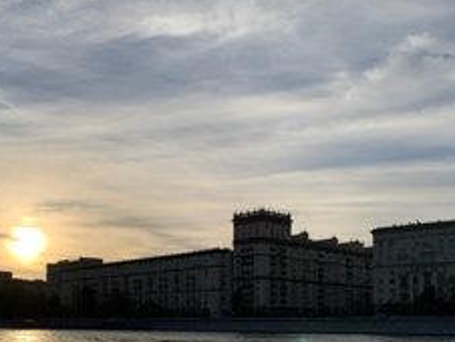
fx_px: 605
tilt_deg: +1.2
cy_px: 294
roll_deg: -0.3
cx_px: 167
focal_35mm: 46
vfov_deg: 30.5
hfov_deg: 40.9
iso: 25
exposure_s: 1/4464
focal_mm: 4.25
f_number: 1.8
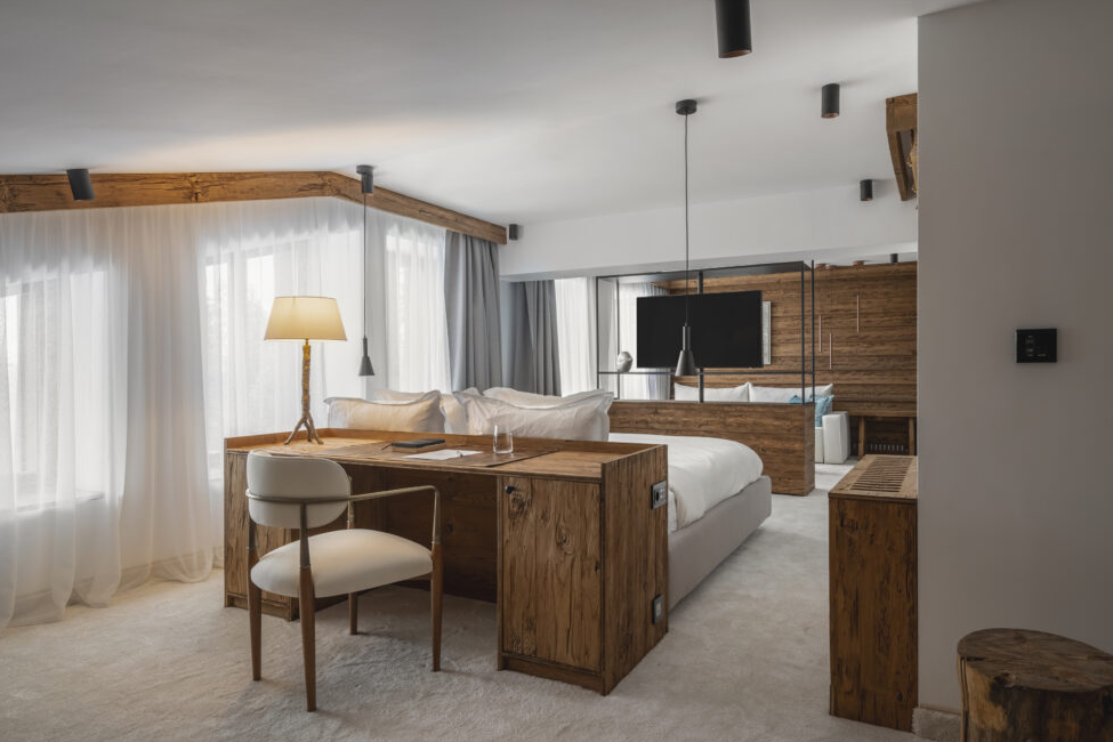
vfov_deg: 59.5
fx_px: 649
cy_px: 360
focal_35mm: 21
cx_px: 583
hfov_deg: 81.2
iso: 200
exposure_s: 1/10
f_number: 8
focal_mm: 20
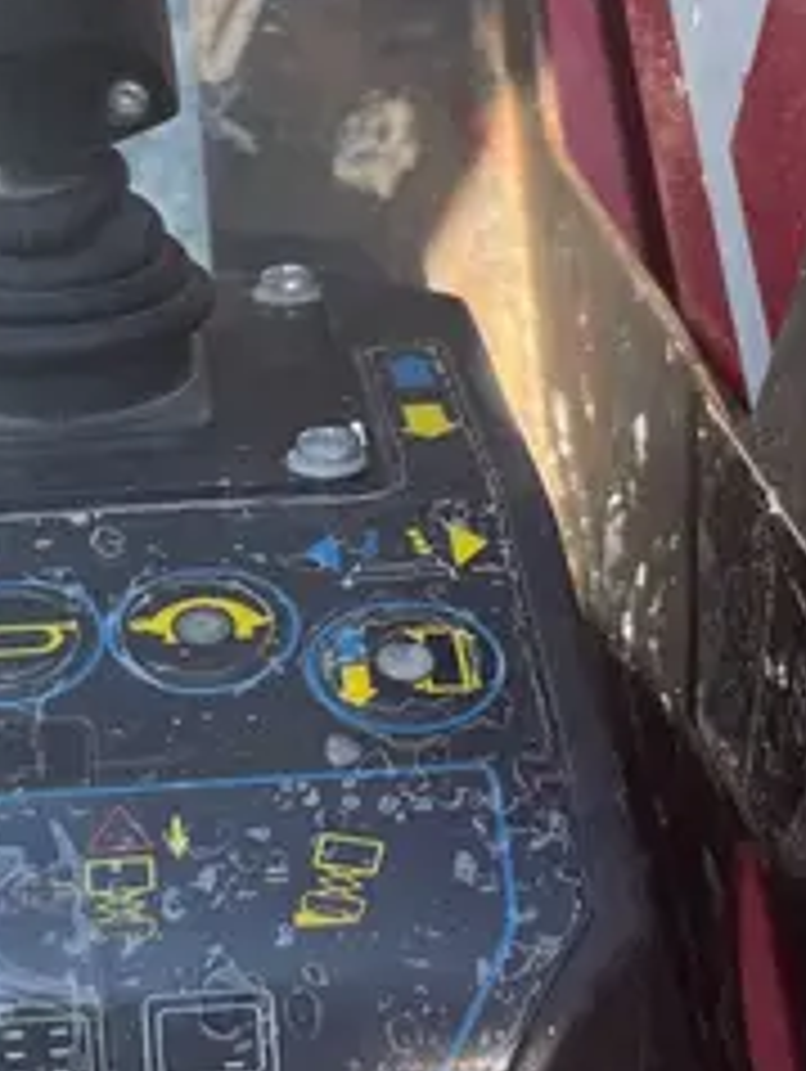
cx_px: 140
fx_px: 2479
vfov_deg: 24.4
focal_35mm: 80
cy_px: 547
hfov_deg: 18.3
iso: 32
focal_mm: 4.2
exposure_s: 1/1114
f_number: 1.6
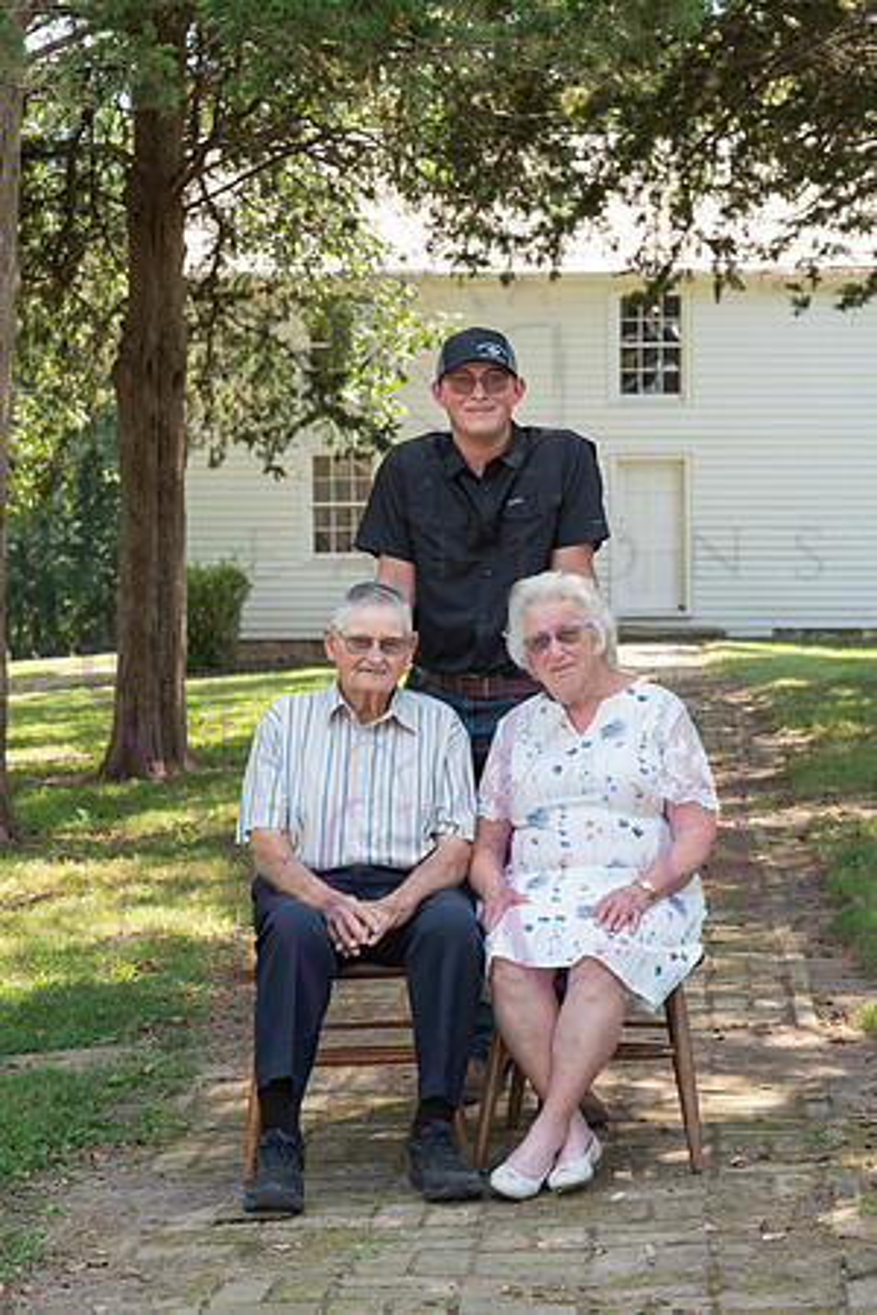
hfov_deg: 16.1
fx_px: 3106
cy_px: 658
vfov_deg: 23.9
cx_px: 438
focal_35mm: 85
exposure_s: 1/200
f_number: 8
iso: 500
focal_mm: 85
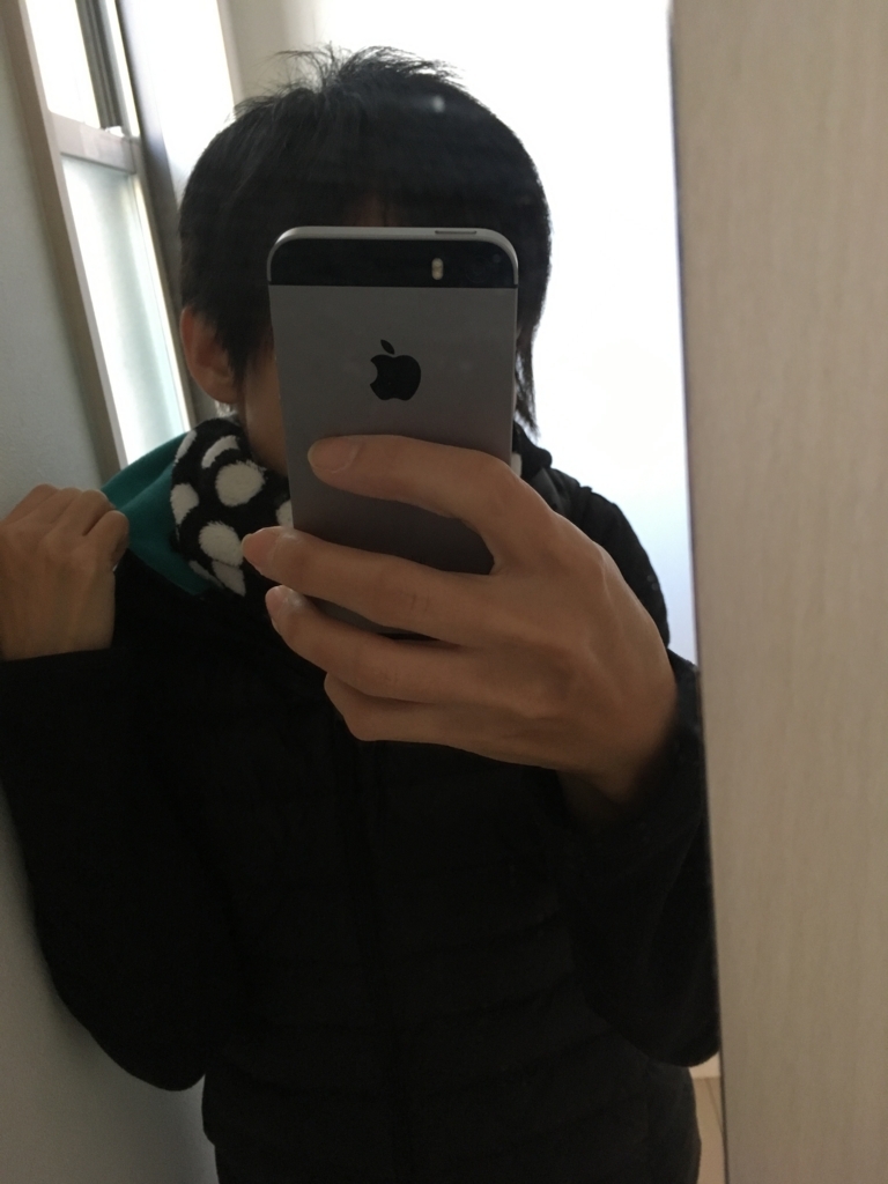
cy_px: 592
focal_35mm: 29
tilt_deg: -16.3
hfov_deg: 48.2
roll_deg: +8.2
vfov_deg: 61.7
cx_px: 444
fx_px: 992
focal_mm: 4.15
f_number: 2.2
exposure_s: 1/24
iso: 200
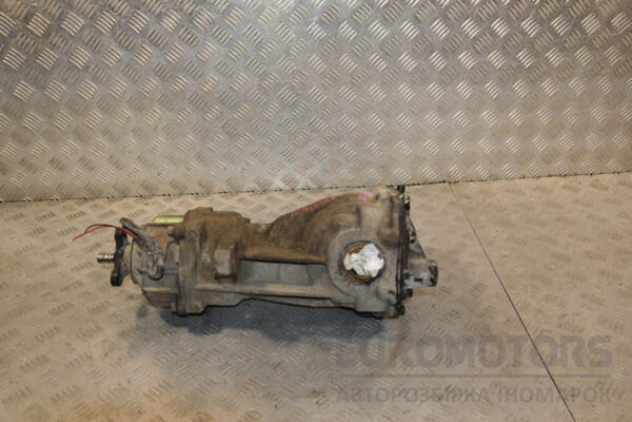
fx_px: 579
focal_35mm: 33
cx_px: 316
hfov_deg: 57.2
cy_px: 211
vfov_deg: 40.0
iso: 800
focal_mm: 22
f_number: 6.3
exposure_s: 1/200
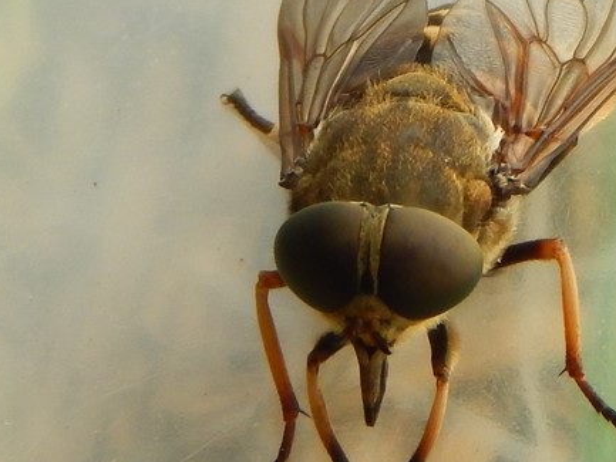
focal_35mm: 550
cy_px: 236
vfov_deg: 2.7
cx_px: 430
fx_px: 9790
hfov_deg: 3.6
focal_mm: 50.1
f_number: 5.7
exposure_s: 1/250
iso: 140
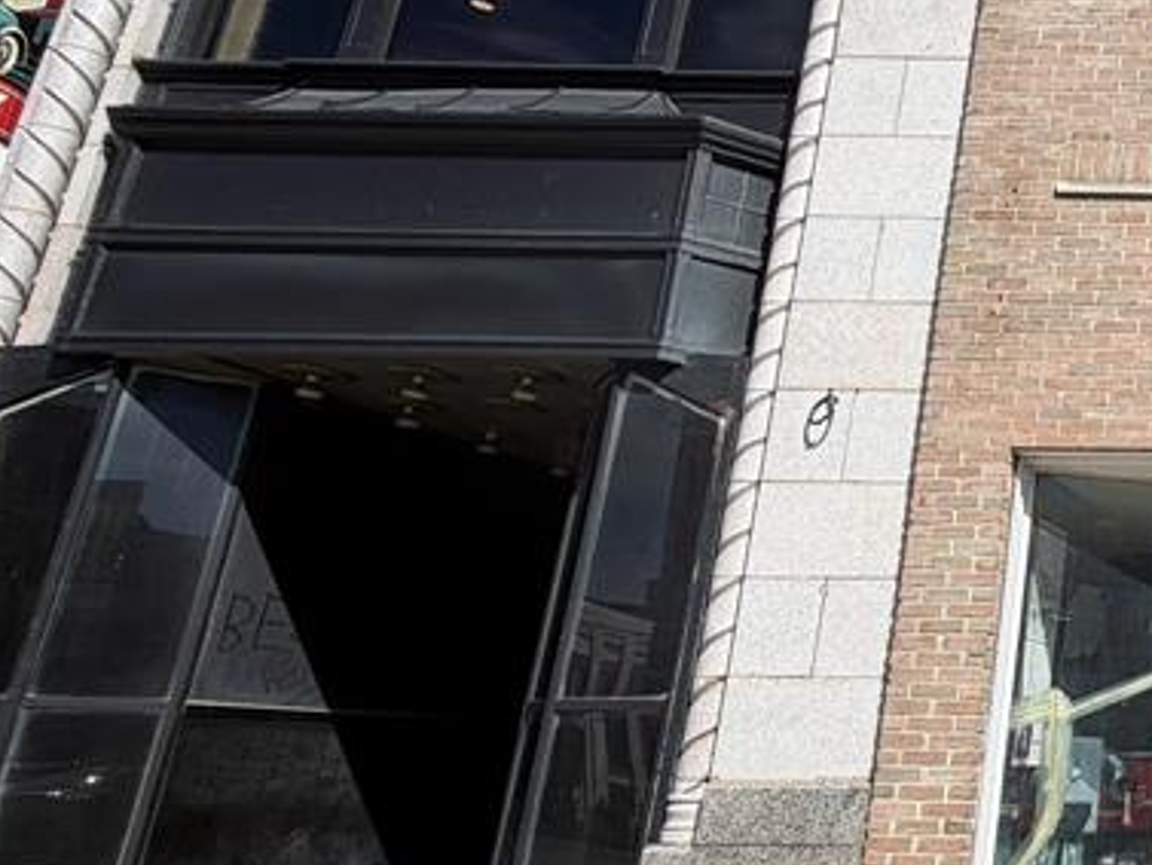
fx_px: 1265
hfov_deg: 33.6
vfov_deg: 37.7
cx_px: 1537
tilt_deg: +13.3
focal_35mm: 38
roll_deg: -0.5
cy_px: 413
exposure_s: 1/955
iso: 20
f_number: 2.2
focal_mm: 2.22
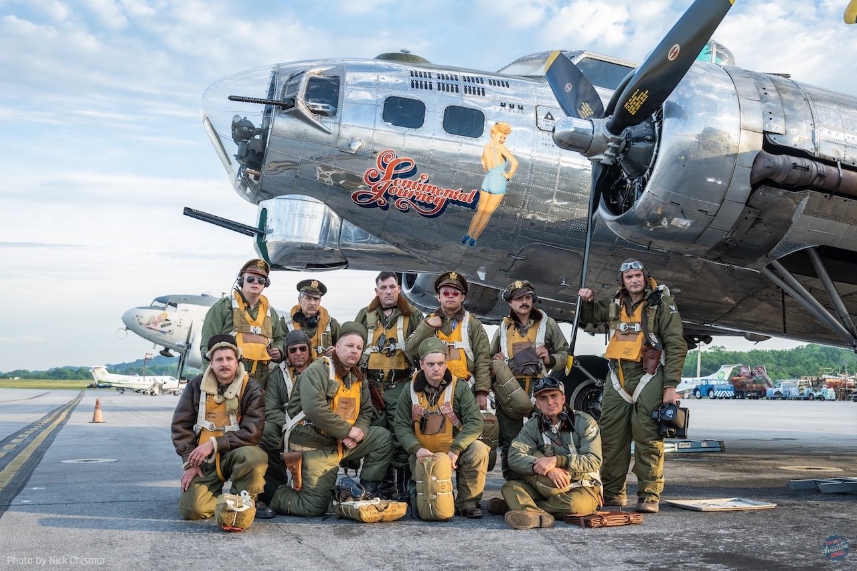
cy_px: 286
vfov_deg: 32.6
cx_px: 428
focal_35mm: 41
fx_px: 976
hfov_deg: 47.4
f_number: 2.8
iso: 100
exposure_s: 1/200
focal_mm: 27.5
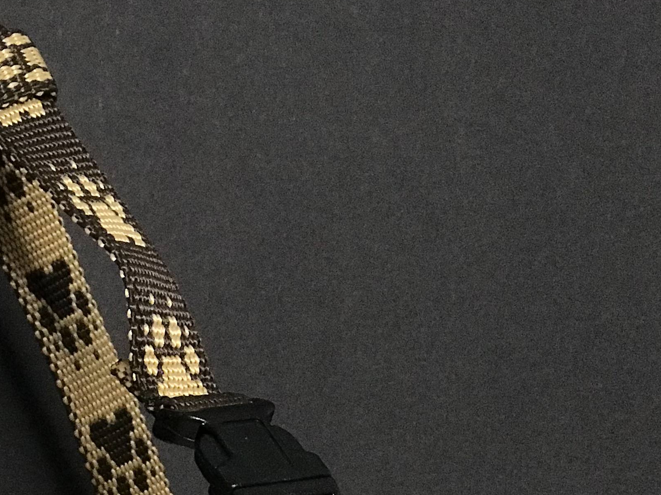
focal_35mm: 143
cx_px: -42
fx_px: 2730
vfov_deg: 10.2
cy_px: 610
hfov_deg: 13.6
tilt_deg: -9.5
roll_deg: +0.3
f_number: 2.8
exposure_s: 1/50
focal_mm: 6.6
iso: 200
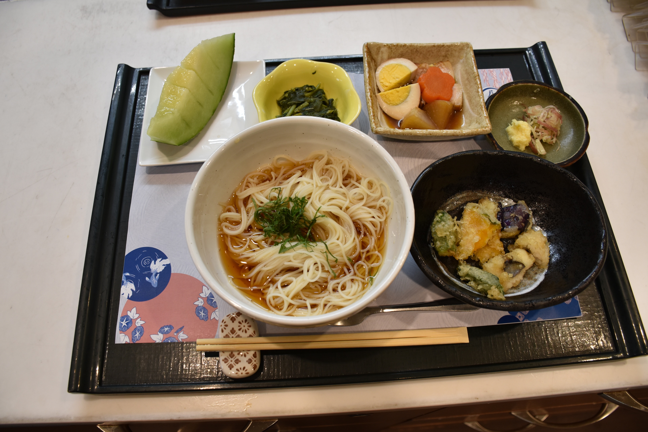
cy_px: 216
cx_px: 324
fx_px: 486
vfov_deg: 47.9
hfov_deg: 67.4
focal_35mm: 27
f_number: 4.5
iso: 400
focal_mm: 18
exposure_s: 1/80
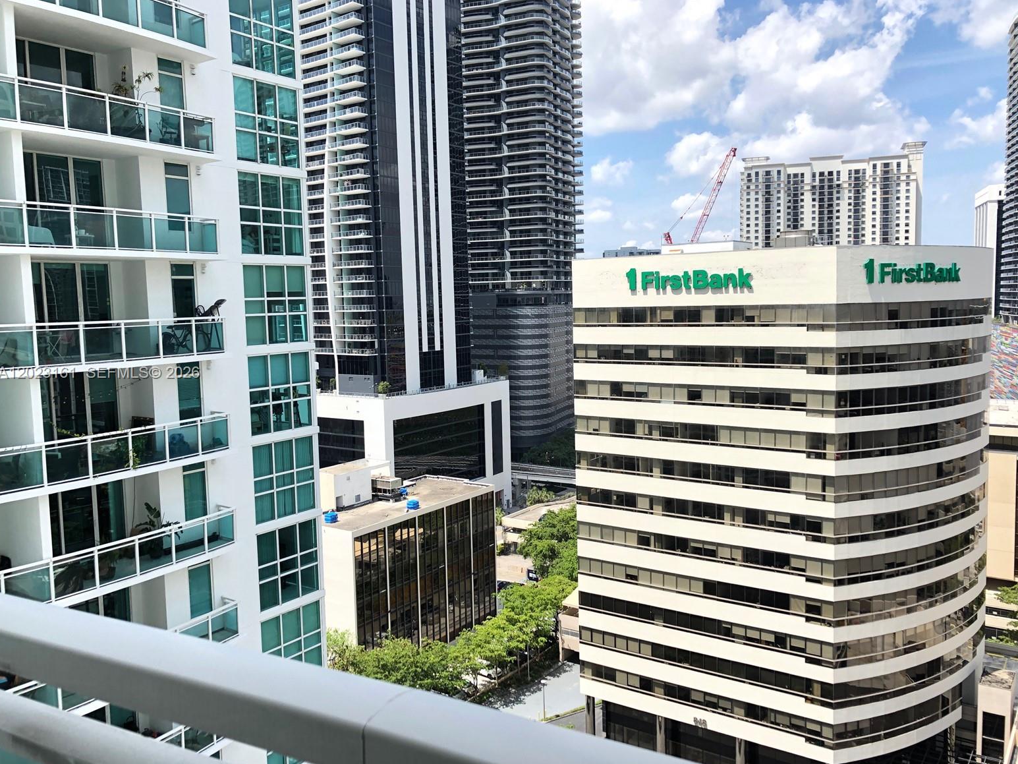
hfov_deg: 61.6
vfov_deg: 48.2
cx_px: 522
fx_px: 853
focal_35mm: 29
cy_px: 374
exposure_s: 1/899
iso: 20
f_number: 1.8
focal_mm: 4
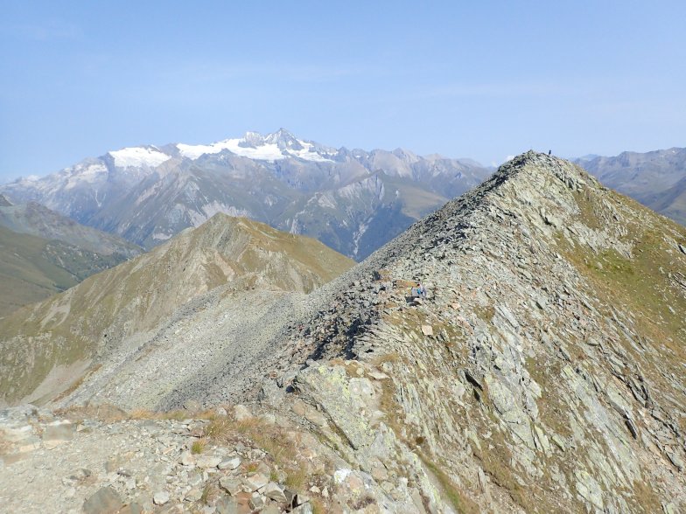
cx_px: 343
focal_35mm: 25
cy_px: 257
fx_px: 495
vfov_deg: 54.9
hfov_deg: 69.4
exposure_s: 1/500
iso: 250
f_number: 8
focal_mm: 4.5
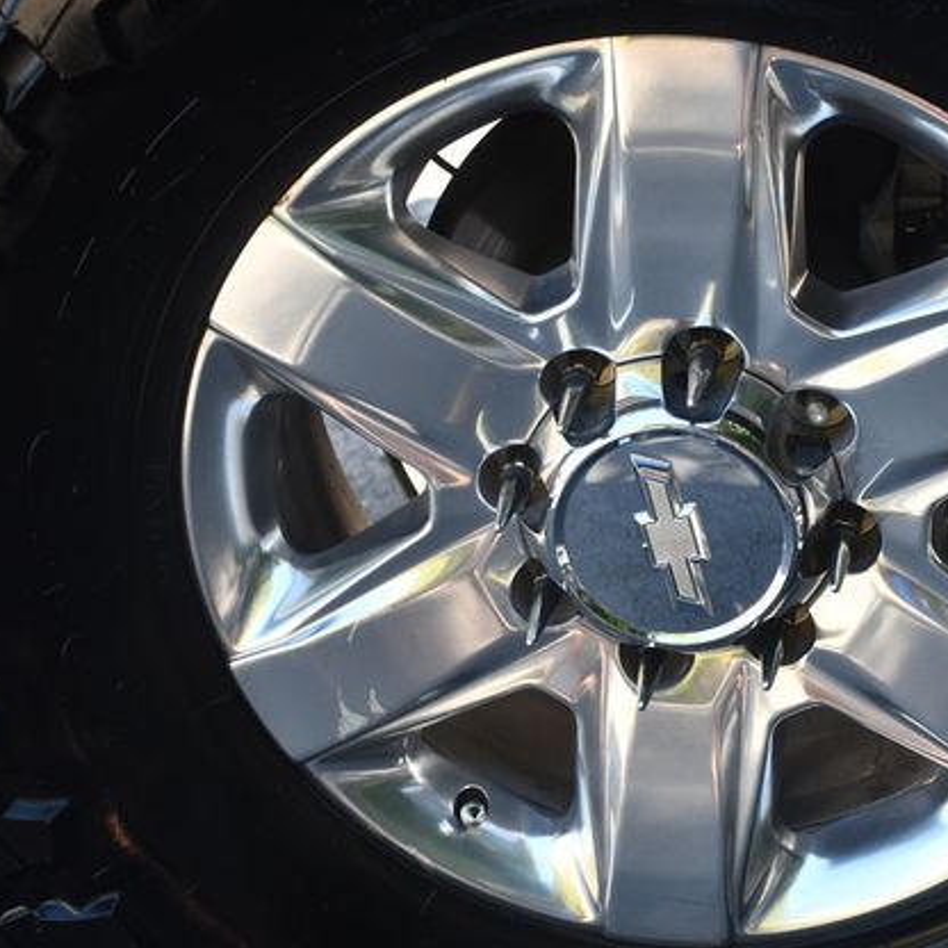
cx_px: 675
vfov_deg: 18.5
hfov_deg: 18.4
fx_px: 2912
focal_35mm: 94
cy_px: 467
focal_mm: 48
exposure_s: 1/250
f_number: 4.5
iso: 450
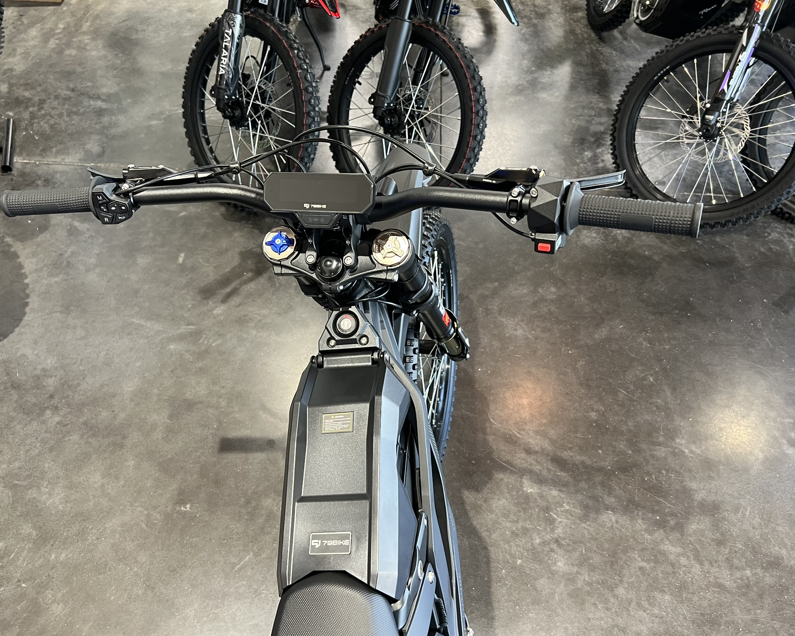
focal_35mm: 28
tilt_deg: -50.7
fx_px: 659
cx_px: 368
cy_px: 315
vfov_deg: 51.5
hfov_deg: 62.1
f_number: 1.5
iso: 250
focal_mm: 5.7
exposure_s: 1/60
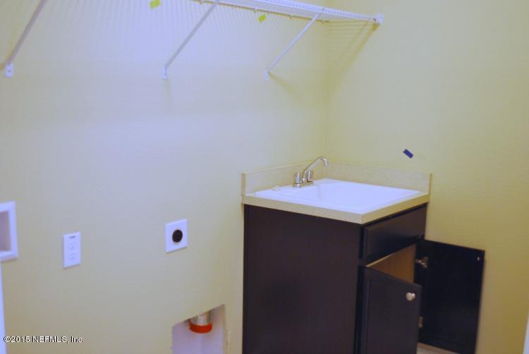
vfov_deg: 34.3
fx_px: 574
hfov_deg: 49.5
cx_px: 264
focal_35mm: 39
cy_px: 177
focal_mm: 26
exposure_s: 1/3
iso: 400
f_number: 4.5
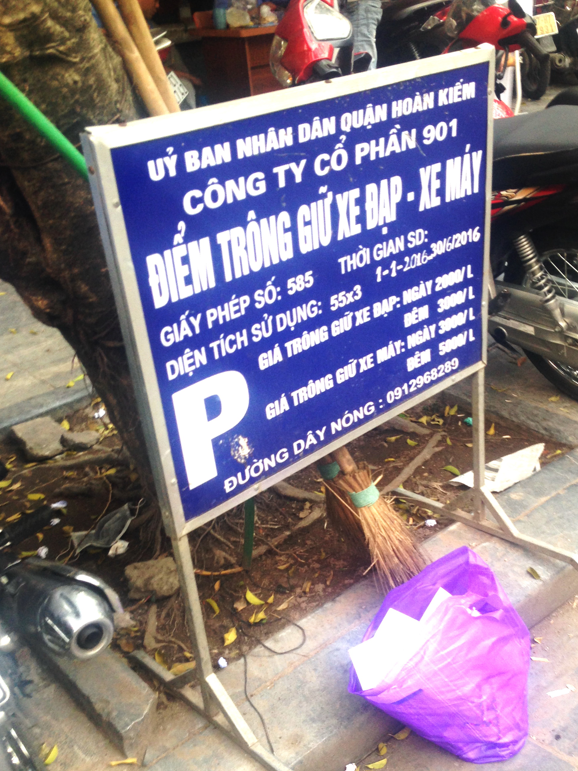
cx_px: 355
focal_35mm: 42
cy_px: 455
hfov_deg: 34.2
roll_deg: +3.9
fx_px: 935
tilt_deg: -27.7
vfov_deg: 44.6
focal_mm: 4.12
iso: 50
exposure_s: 1/40
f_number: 2.4
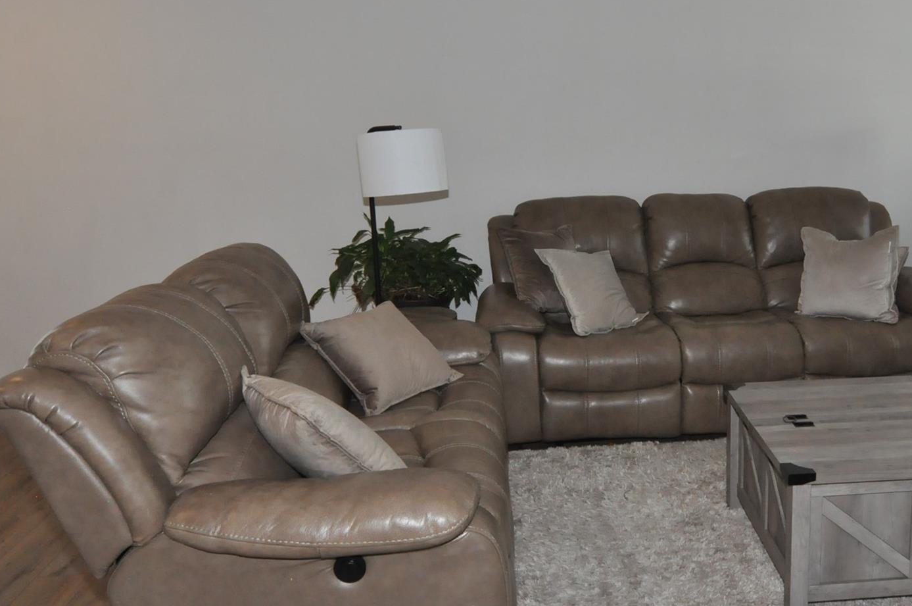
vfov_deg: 42.1
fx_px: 784
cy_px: 254
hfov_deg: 59.0
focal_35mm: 31
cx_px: 605
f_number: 7.1
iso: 1600
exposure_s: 1/60
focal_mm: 14
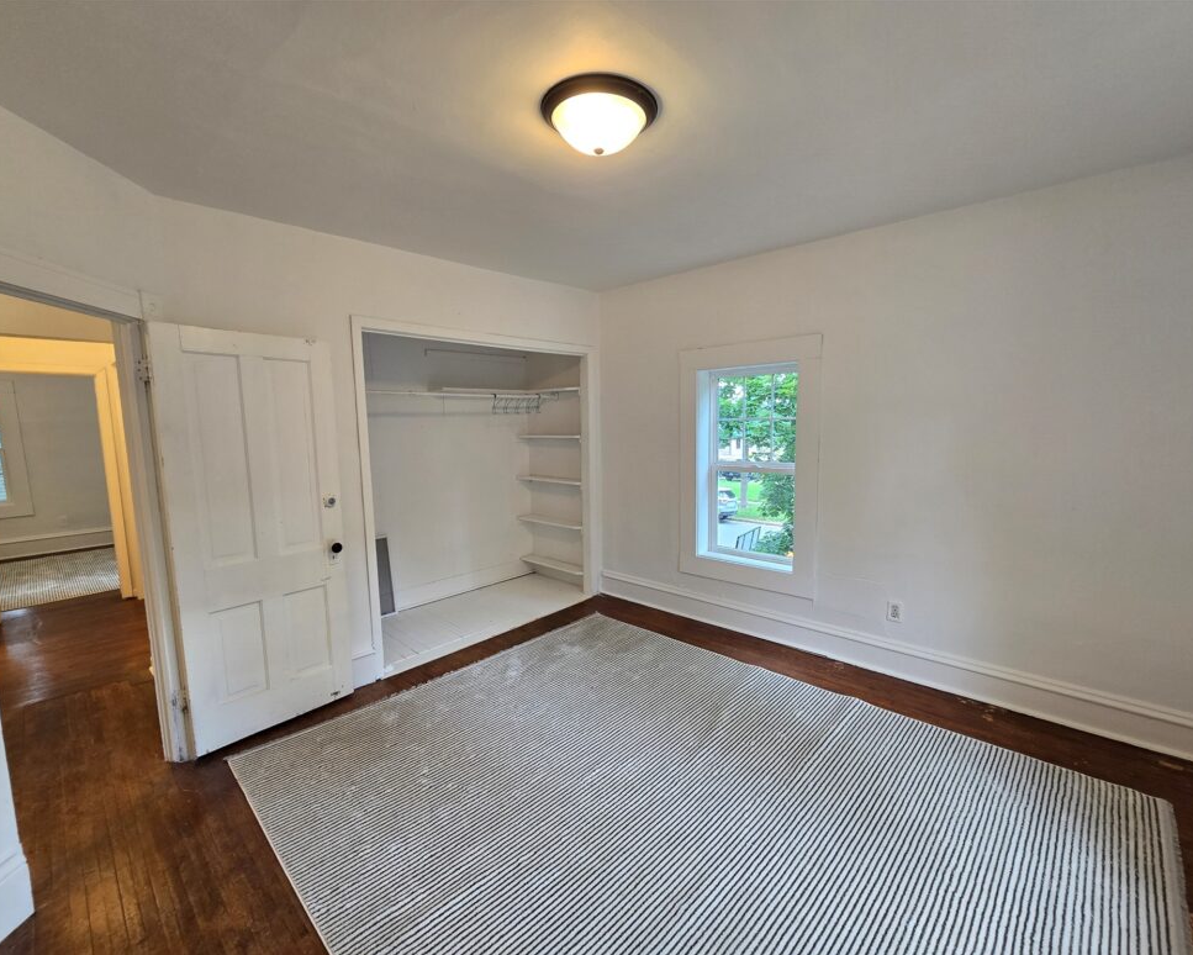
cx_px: 605
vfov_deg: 88.0
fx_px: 494
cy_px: 492
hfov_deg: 100.7
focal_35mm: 14
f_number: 2.2
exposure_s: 1/60
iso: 100
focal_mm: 2.2
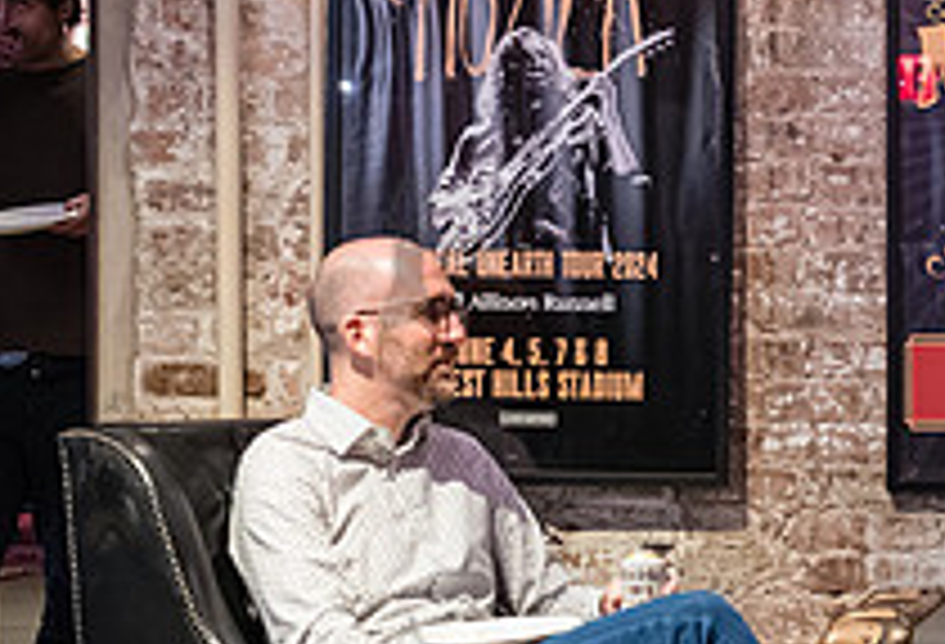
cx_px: 903
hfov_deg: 19.1
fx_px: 2748
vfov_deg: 13.3
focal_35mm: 104
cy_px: 437
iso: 12800
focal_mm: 35
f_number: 2.8
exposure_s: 1/250
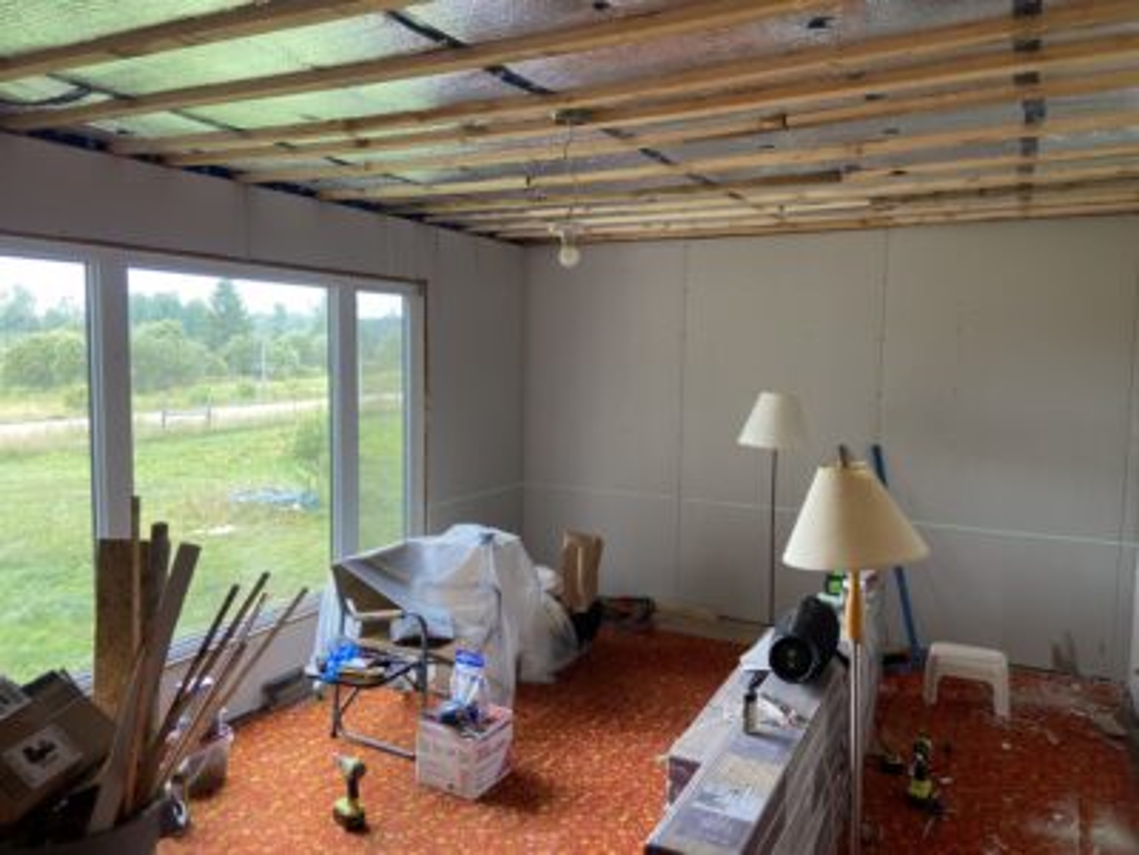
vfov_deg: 53.1
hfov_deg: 67.3
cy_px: 428
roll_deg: -0.9
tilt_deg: -5.5
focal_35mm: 26
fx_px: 856
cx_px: 570
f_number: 1.8
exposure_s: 1/122
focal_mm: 4.25
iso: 80
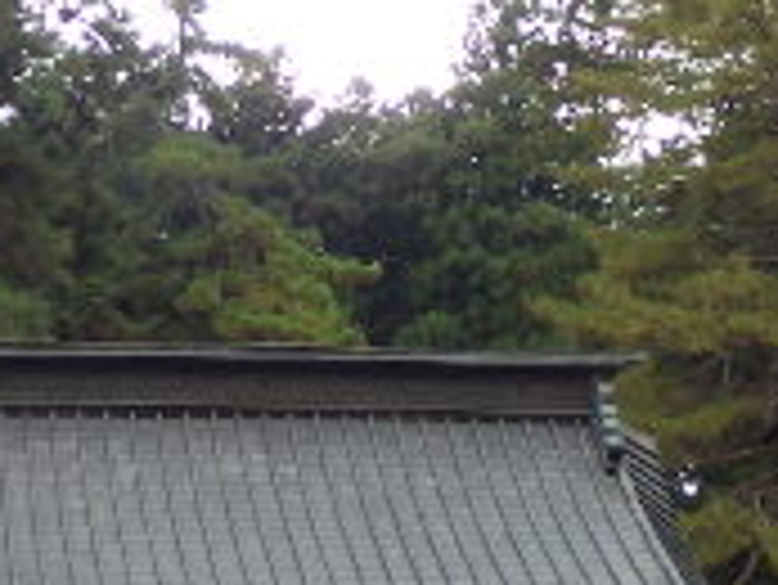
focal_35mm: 163
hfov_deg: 12.1
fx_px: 3666
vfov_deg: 9.1
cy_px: -14
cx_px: 229
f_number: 4
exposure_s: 1/125
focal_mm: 7.9
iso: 125
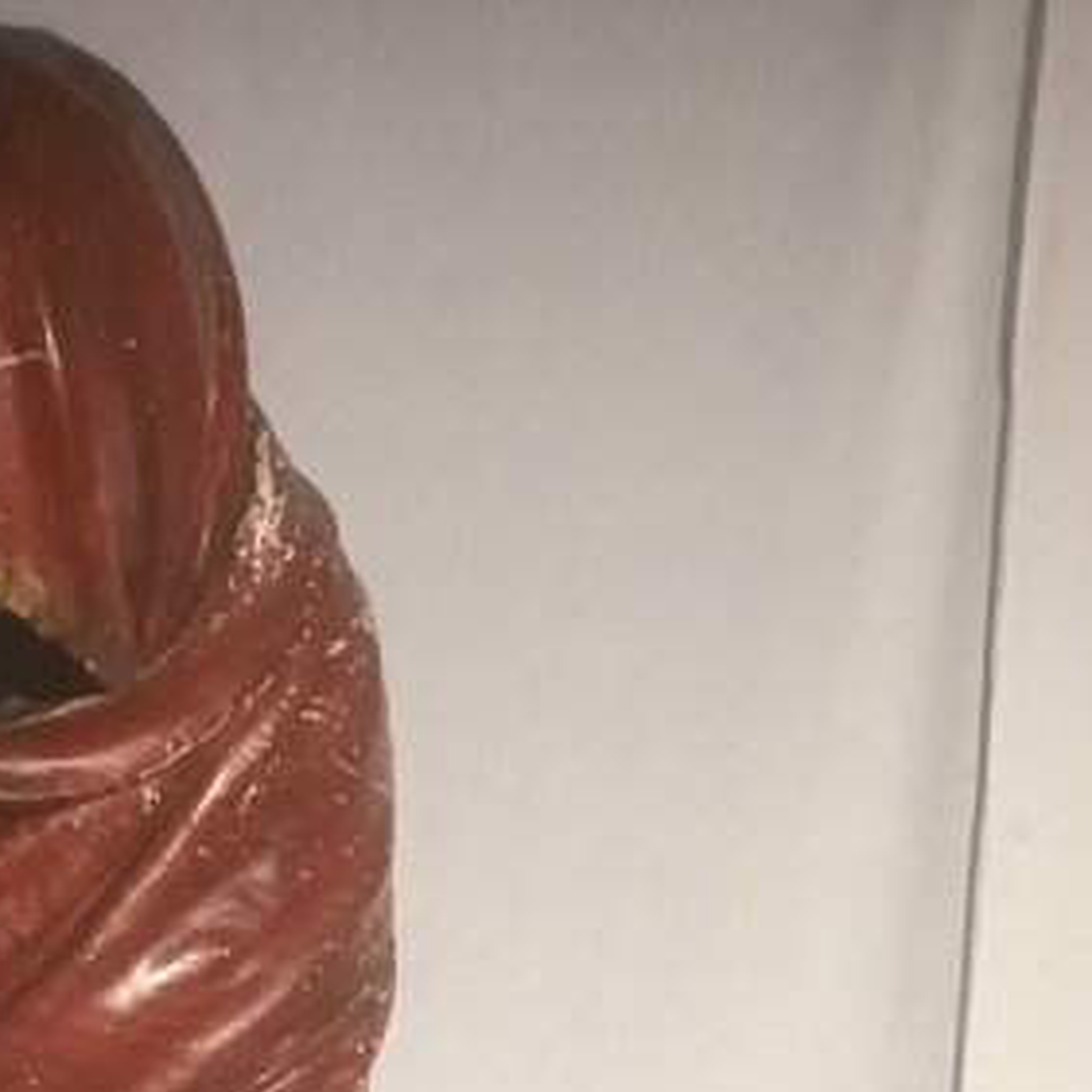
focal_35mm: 117
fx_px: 4176
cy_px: 1893
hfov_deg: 14.4
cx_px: -229
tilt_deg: -22.1
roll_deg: +0.8
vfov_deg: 13.5
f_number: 2.4
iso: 125
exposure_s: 1/33
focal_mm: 3.3
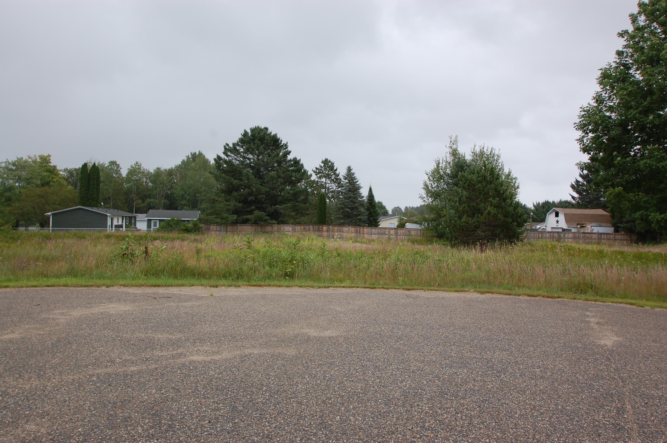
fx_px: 472
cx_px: 334
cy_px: 222
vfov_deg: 50.3
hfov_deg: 70.5
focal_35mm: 26
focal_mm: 17
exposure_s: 1/250
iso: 200
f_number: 8
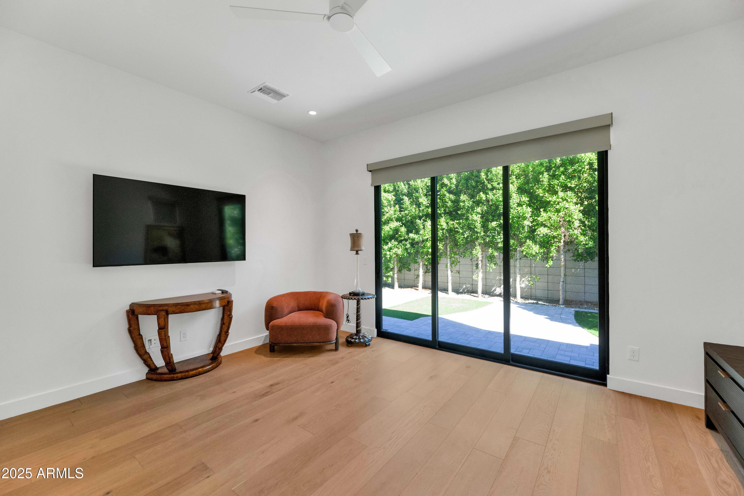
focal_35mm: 14
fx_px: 289
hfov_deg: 104.3
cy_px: 248
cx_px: 372
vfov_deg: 81.2
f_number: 7.1
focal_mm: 14
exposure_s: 1/100
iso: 1000
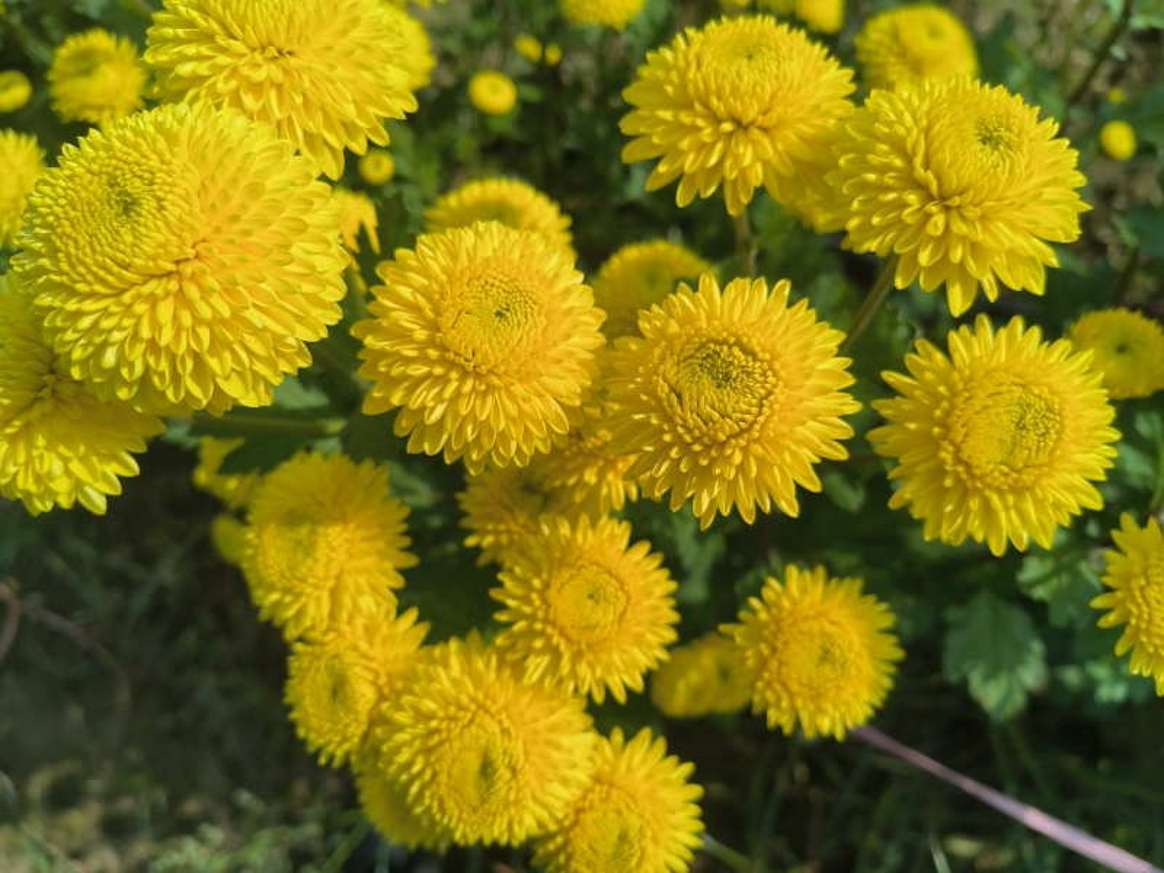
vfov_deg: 51.4
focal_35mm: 27
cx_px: 582
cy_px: 436
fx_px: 908
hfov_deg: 65.3
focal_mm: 5.52
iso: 102
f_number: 1.9
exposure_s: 1/1604
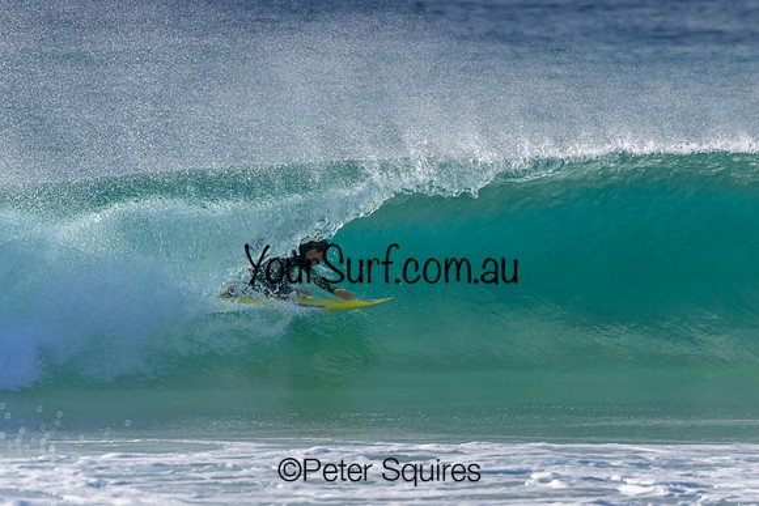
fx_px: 14761
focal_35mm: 700
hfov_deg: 2.9
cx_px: 380
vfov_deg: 2.0
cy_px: 253
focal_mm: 700
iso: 1400
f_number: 11
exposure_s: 1/2000
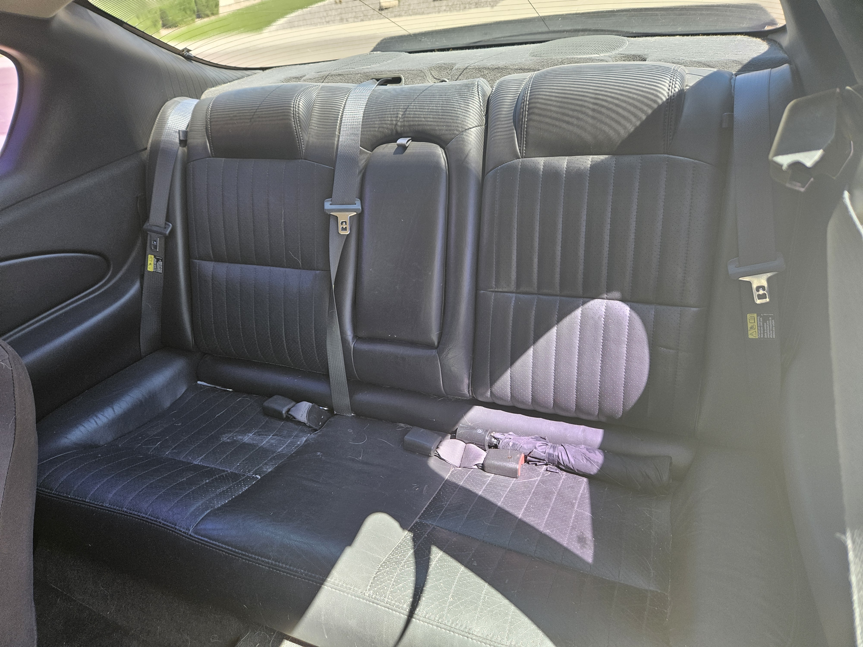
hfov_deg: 73.9
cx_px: 432
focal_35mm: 23
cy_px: 324
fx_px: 573
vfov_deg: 58.9
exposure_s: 1/120
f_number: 1.8
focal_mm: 5.4
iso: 80
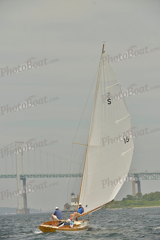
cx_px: 80
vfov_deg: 10.3
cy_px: 120
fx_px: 1332
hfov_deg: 6.9
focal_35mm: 200
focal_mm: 200
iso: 280
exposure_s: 1/1250
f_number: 9
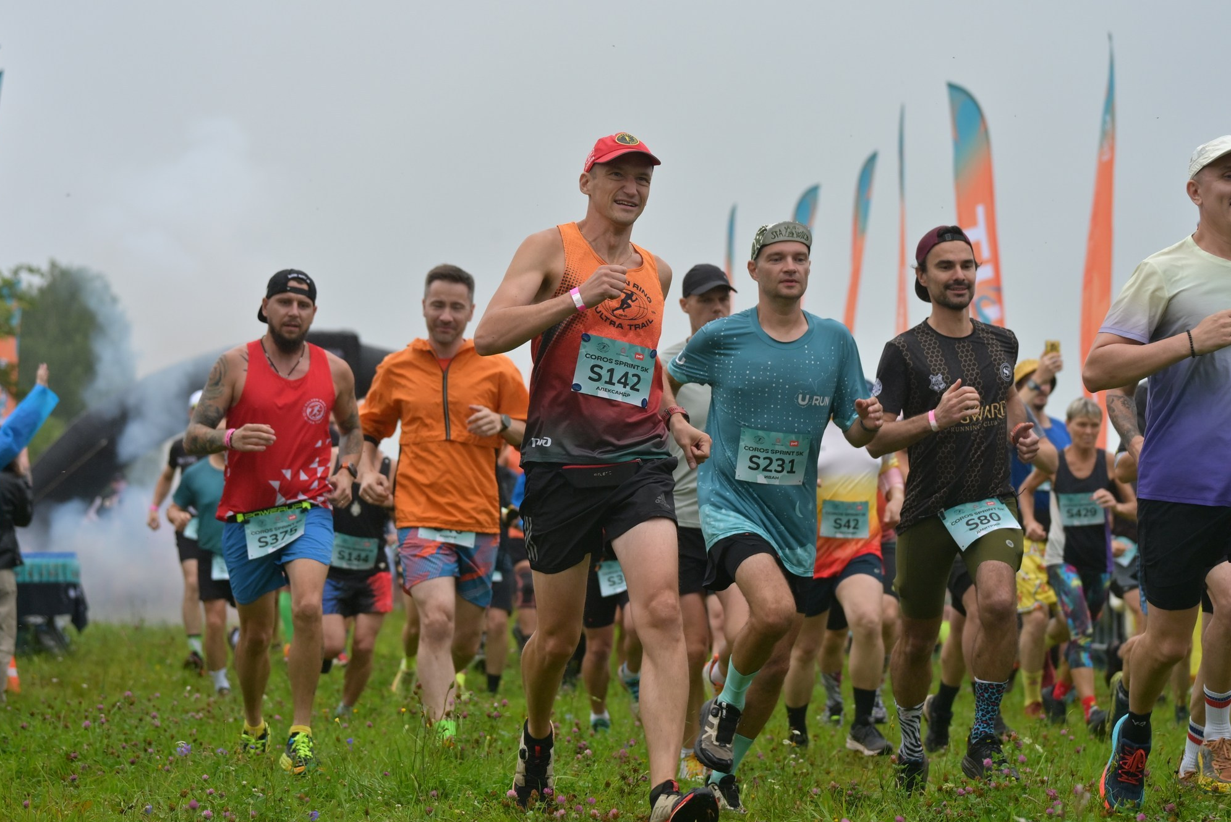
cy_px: 425
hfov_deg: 25.0
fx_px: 2771
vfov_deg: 16.9
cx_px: 687
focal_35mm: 81
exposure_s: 1/1250
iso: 400
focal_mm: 63
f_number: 2.8
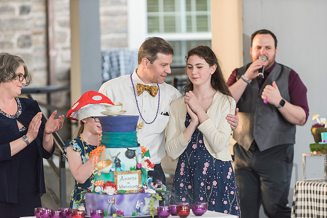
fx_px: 1817
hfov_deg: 10.3
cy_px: 109
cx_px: 164
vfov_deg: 6.9
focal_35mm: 200
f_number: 3.5
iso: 1000
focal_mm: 200
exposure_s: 1/160
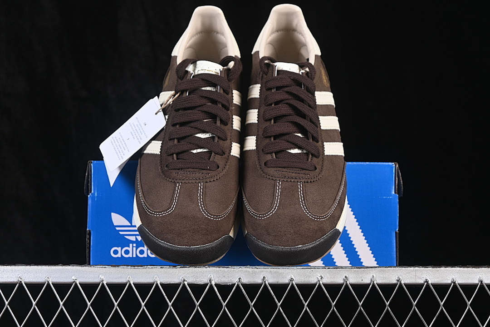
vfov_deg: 18.2
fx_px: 1021
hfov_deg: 27.0
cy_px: 164
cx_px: 245
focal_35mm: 75
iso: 160
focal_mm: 50
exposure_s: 1/60
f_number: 6.3
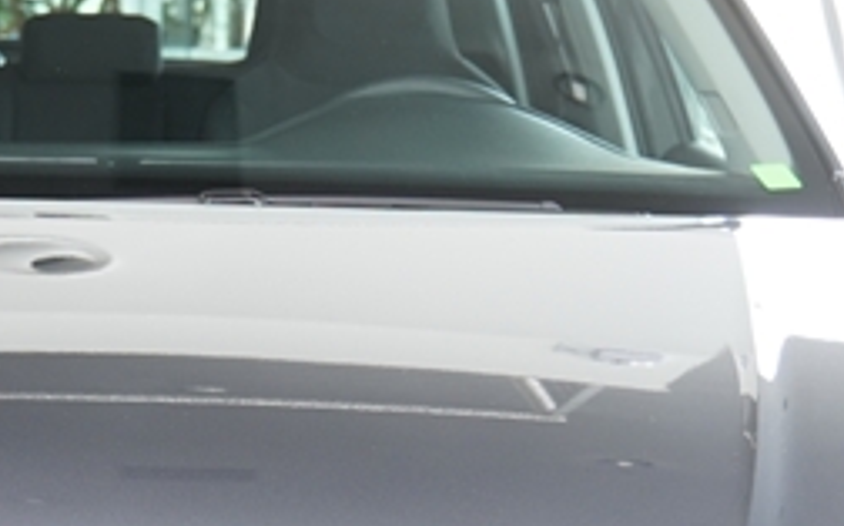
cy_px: 621
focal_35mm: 174
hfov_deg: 11.9
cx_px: 44
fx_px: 3999
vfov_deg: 7.5
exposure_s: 1/50
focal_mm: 28
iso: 250
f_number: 2.8
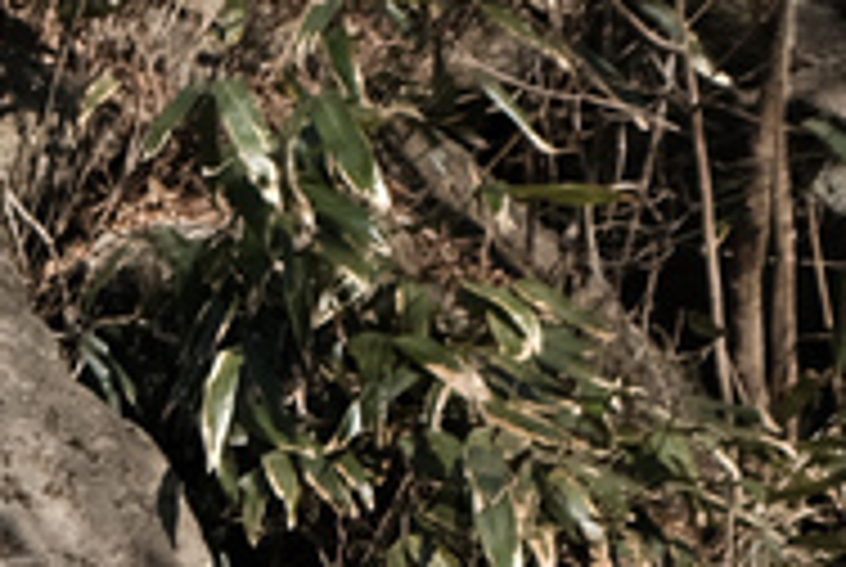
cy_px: 502
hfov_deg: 9.5
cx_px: -1323
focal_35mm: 186
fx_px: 4378
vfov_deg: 7.4
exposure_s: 1/550
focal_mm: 23
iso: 200
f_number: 4.5
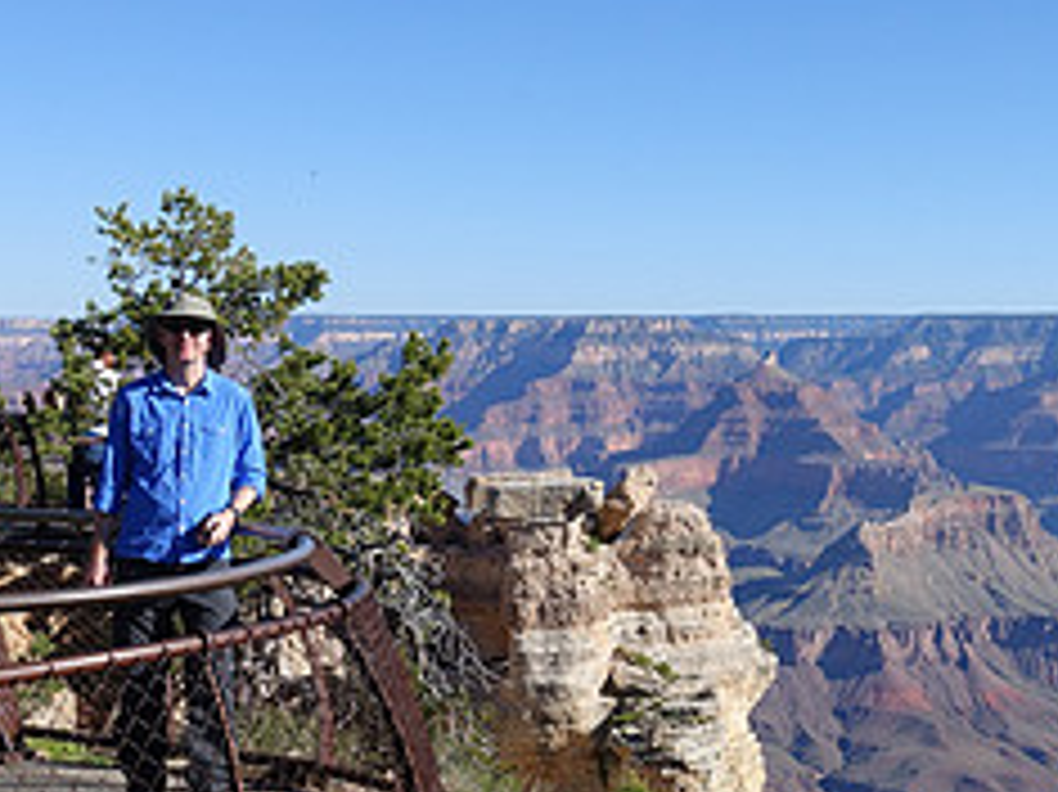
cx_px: 833
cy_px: 502
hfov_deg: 32.9
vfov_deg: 25.5
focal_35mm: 57
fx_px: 1741
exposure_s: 1/500
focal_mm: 8.8
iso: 125
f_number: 5.6
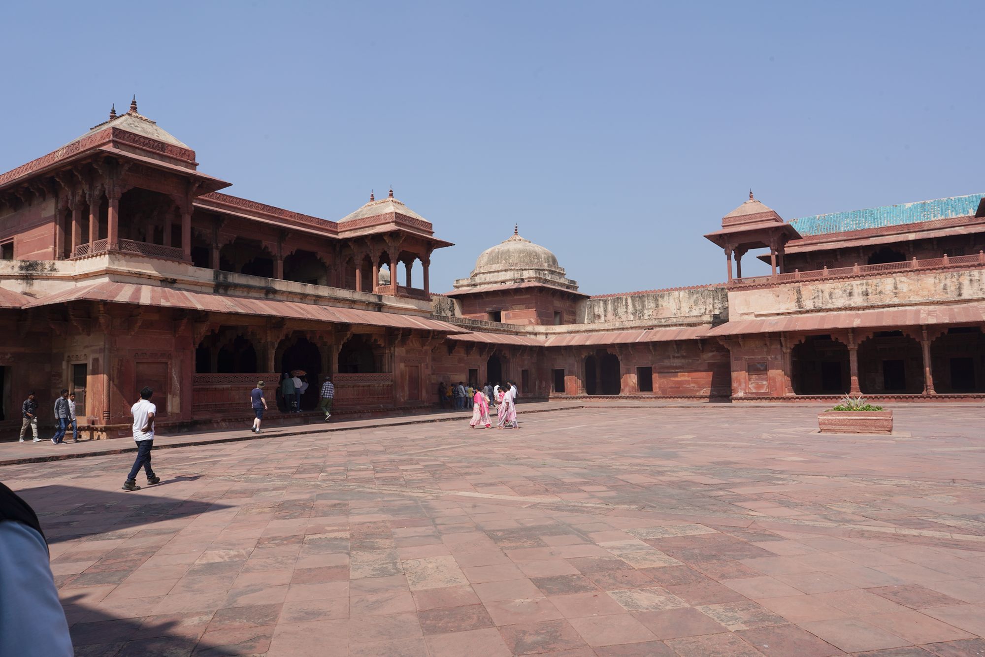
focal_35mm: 24
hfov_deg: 73.7
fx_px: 657
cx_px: 492
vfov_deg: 53.1
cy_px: 328
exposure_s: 1/100
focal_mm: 24
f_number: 18
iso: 100
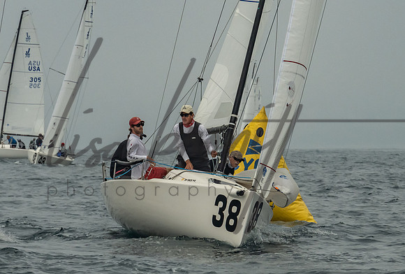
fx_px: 3752
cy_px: 115
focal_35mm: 332
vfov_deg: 4.2
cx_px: 231
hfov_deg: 6.2
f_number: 9
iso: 800
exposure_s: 1/3200
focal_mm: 175
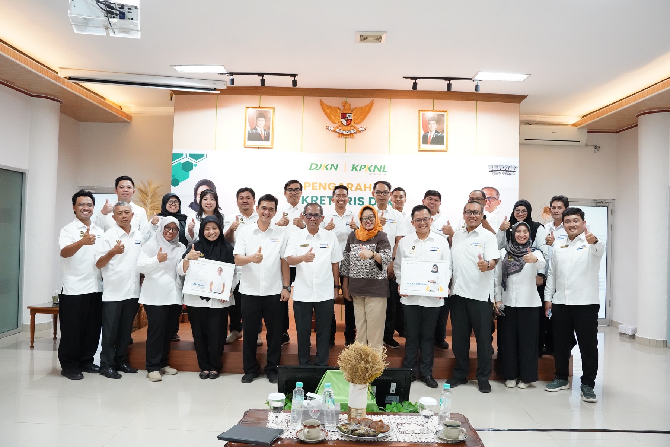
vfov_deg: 46.4
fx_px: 521
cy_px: 224
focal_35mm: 28
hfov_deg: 65.5
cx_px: 335
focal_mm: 28
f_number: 6.3
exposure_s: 1/100
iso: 16000
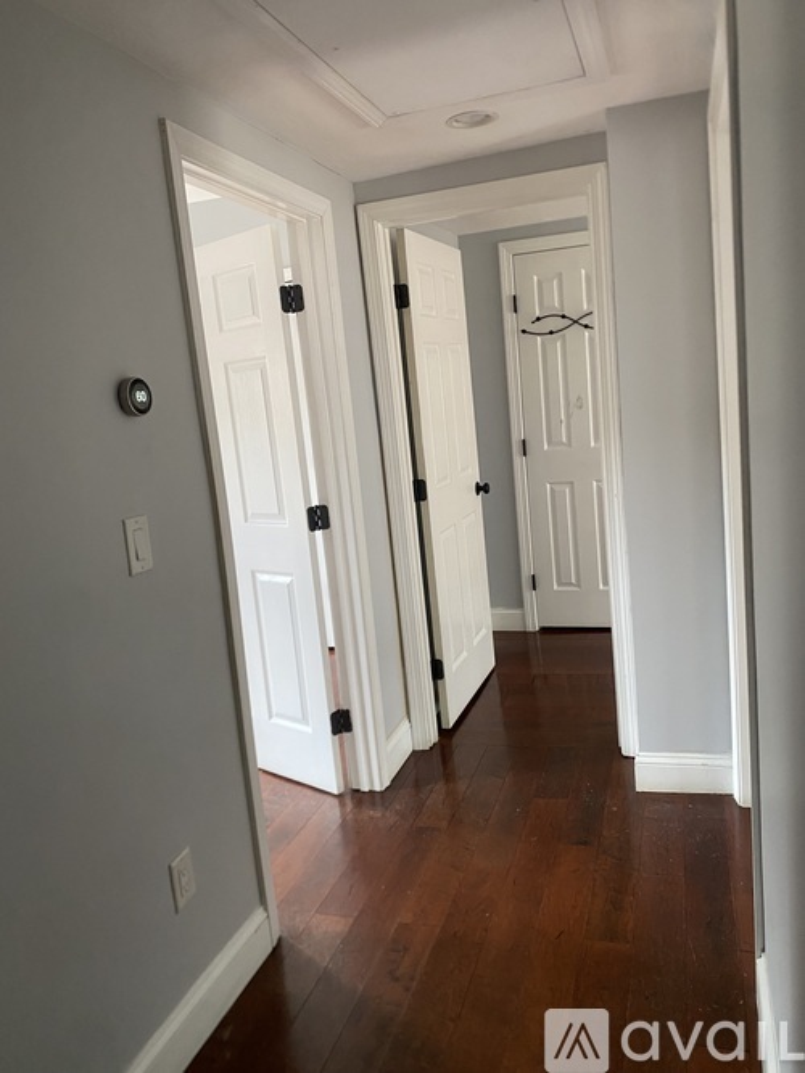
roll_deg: +5.6
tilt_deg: -7.0
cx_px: 402
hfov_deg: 53.0
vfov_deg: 67.3
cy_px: 536
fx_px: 806
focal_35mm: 26
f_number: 1.8
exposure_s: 1/60
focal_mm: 4.25
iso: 250
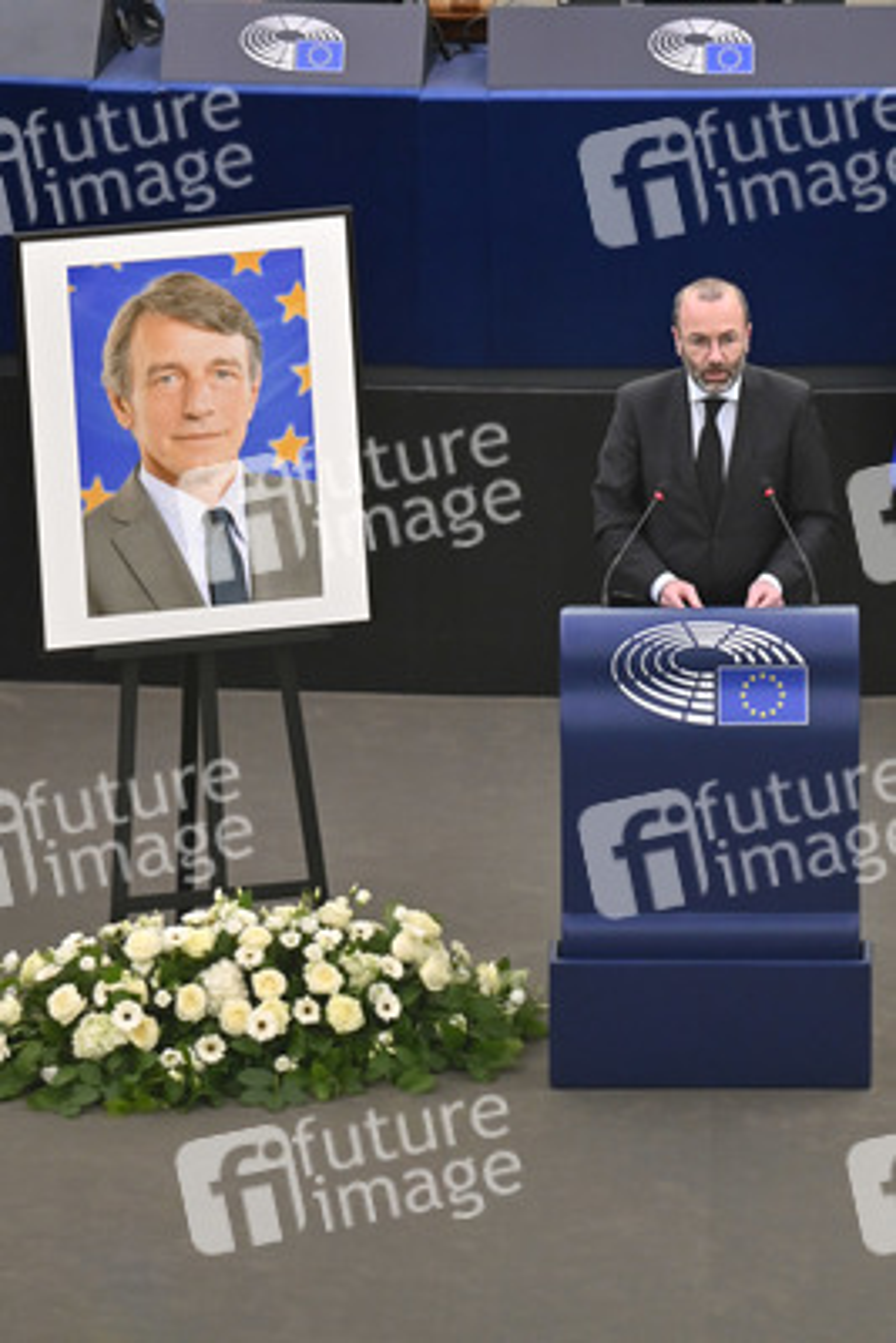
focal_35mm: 200
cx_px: 448
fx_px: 7460
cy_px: 672
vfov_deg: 10.3
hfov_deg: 6.9
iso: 1000
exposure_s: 1/400
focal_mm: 200
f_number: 2.8
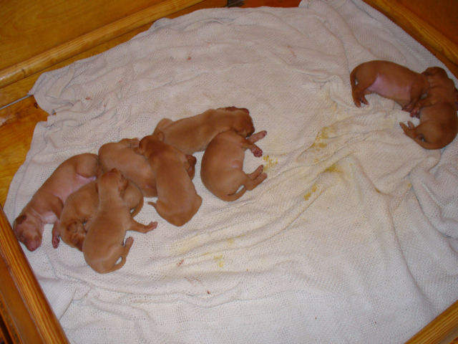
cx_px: 229
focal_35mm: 37
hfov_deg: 50.1
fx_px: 490
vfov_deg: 38.7
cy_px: 172
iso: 100
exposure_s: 1/60
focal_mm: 6.1
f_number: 2.8
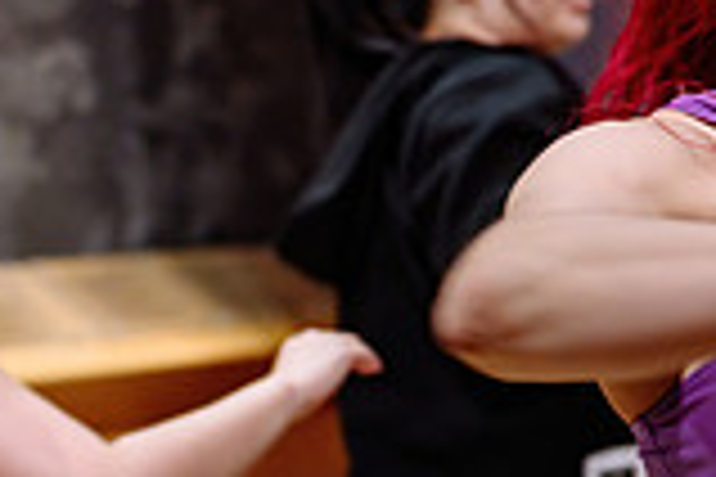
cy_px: 286
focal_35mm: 156
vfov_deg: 8.8
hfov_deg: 12.9
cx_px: 770
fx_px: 3102
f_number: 2
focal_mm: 36
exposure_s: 1/250
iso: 1600
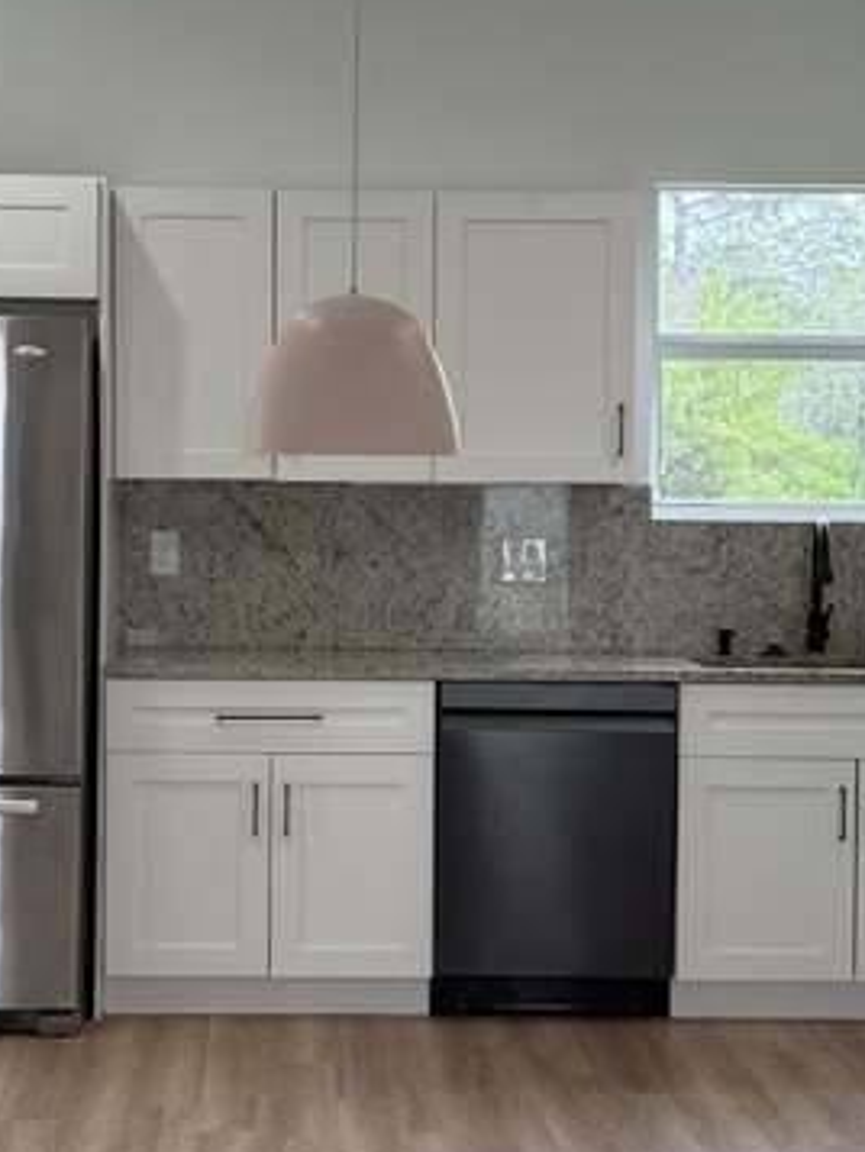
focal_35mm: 86
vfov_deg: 22.8
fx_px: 2864
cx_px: 365
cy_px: 578
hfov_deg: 17.2
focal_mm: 6.76
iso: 100
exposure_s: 1/120
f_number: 1.78
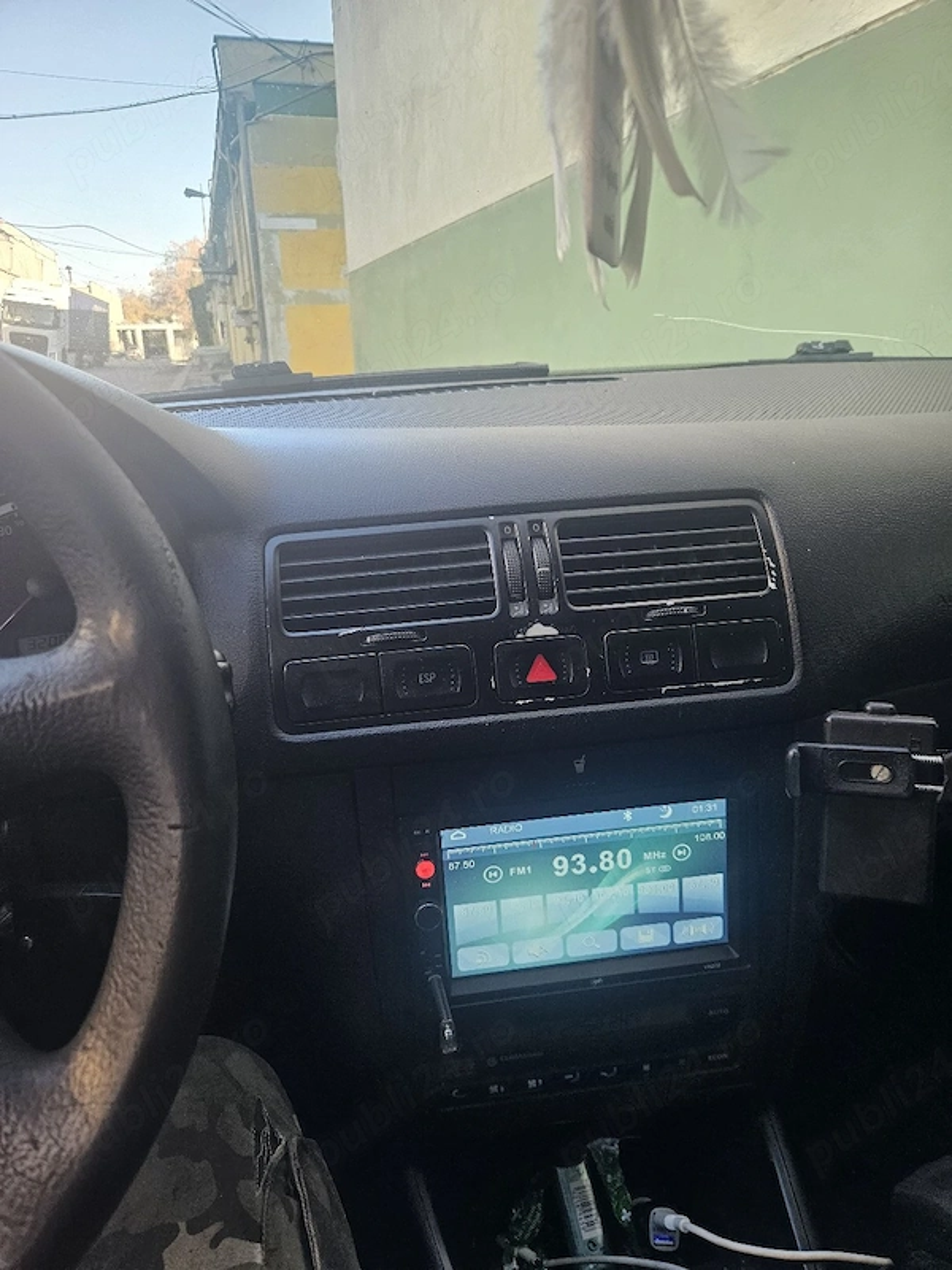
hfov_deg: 58.9
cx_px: 476
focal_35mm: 23
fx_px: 843
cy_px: 635
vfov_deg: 73.9
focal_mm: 5.4
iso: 160
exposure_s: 1/182
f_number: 1.8
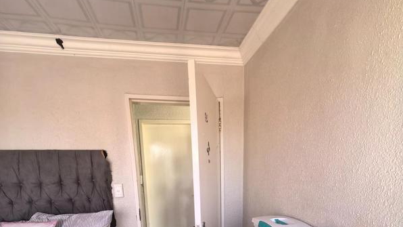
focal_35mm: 19
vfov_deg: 51.0
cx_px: 202
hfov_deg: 89.6
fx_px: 203
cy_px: 208
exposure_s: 1/50
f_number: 2.2
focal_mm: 1.76
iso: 400
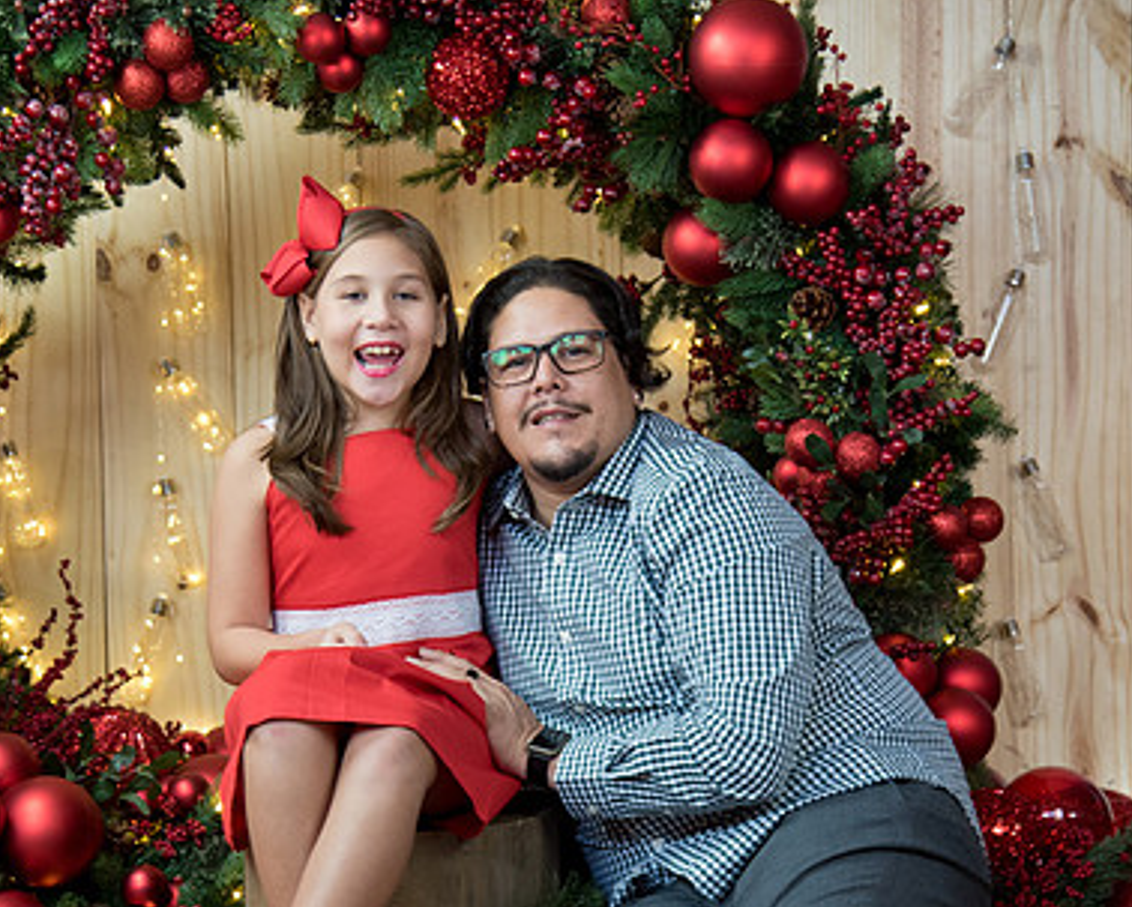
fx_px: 3353
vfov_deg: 15.4
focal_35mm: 100
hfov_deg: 19.2
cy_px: 622
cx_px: 551
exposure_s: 1/80
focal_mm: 62
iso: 1000
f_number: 4.5
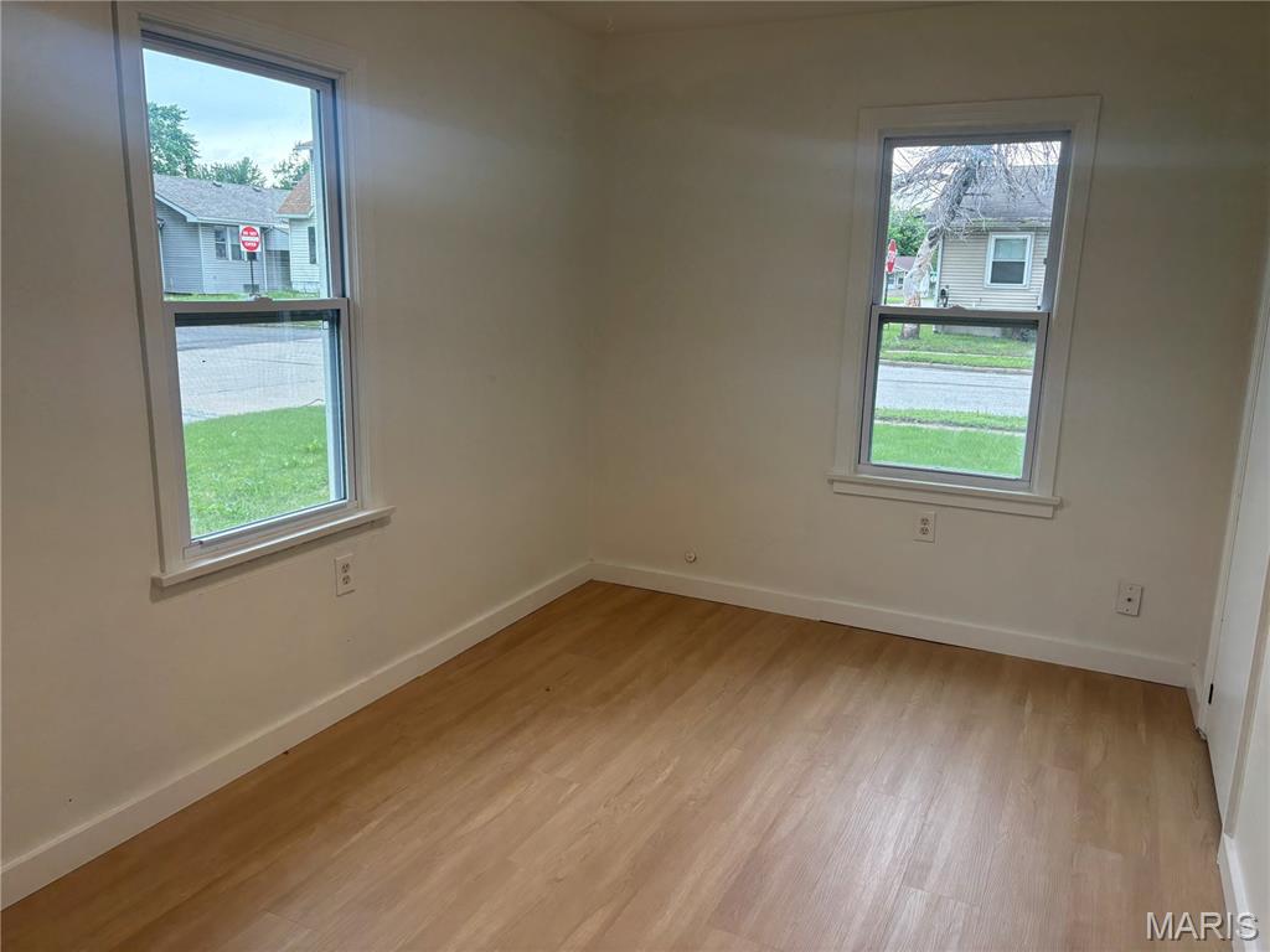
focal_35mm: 26
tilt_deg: -10.9
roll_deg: -1.5
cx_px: 635
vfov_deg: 53.1
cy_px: 476
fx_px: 954
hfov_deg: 67.3
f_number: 1.6
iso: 100
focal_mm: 5.96
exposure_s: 1/120
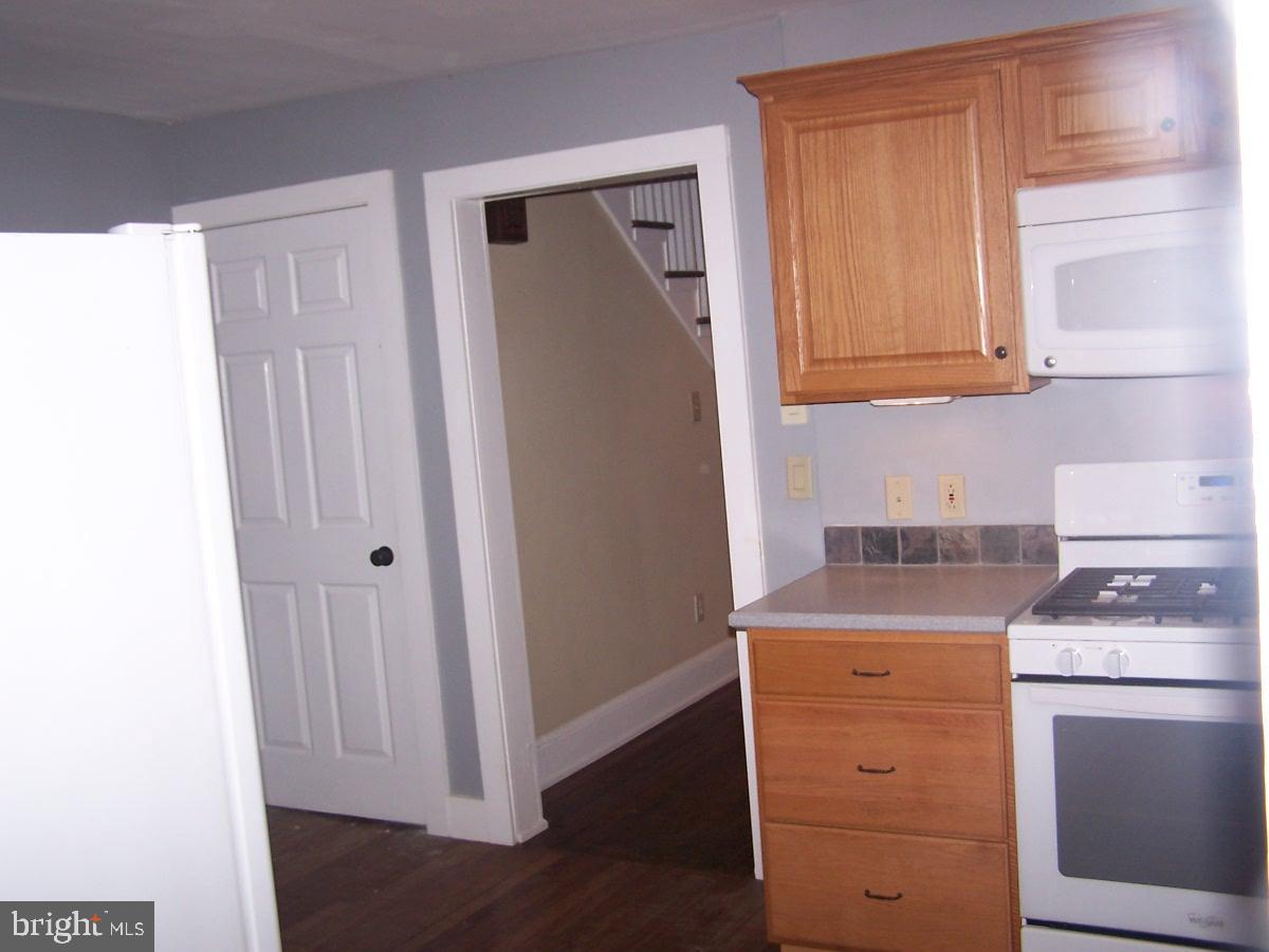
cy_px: 476
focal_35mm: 38
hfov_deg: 49.0
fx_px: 1393
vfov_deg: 37.7
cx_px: 634
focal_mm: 6.3
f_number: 2.8
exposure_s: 1/60
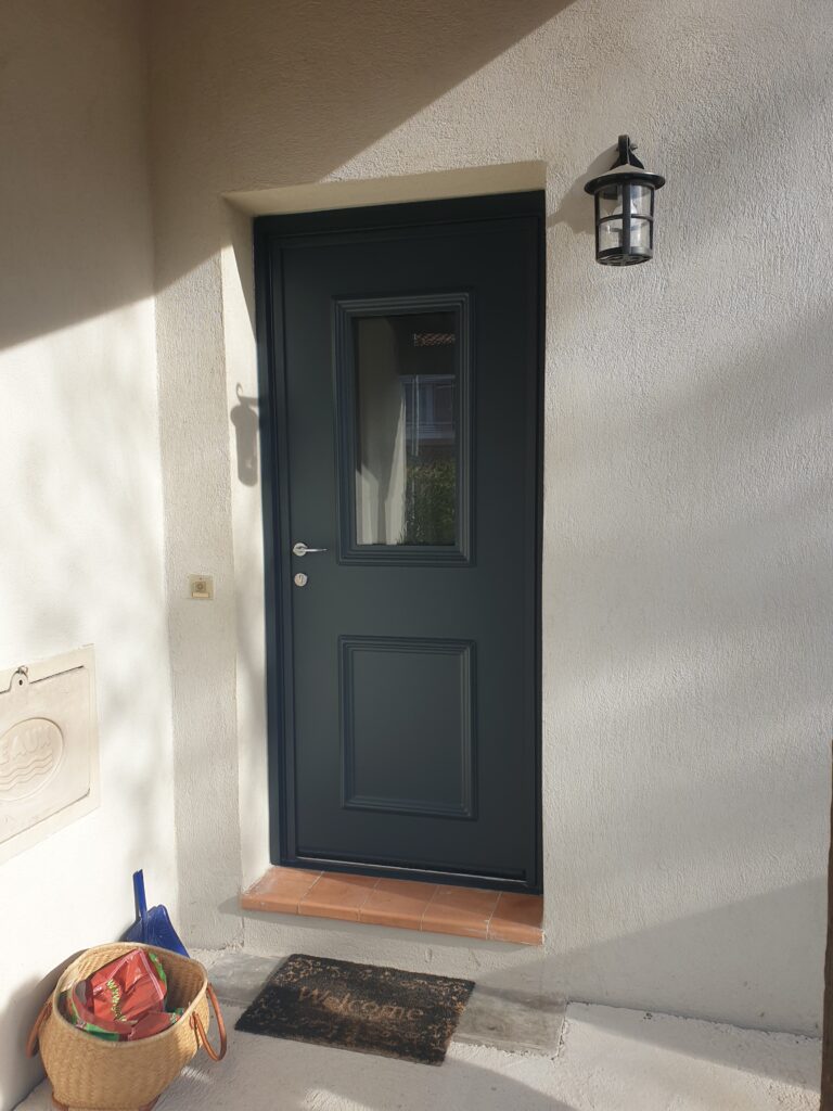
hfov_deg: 53.1
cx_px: 416
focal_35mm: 26
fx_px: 834
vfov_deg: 67.3
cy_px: 556
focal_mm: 4.3
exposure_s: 1/1167
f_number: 2.4
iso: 50
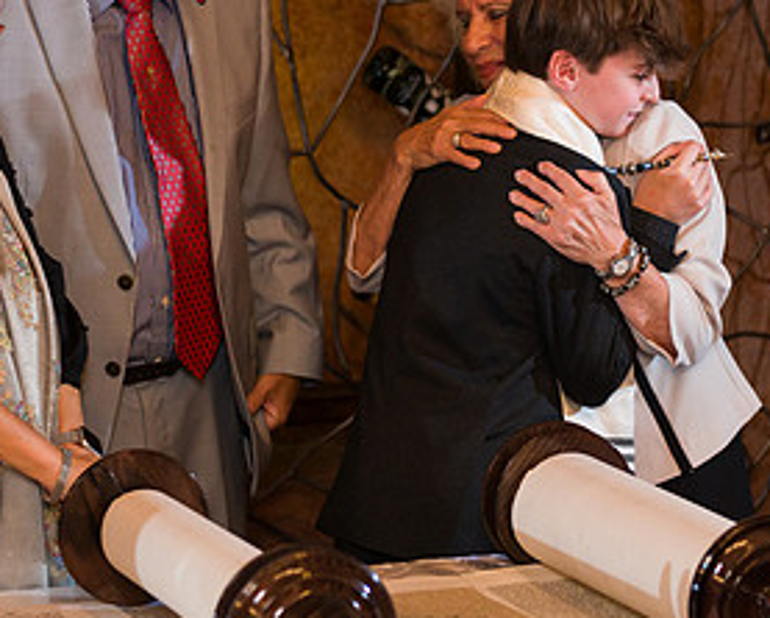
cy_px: 154
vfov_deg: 10.6
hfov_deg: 13.3
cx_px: 527
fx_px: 3307
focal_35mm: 145
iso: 1000
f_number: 4
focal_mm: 70
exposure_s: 1/200
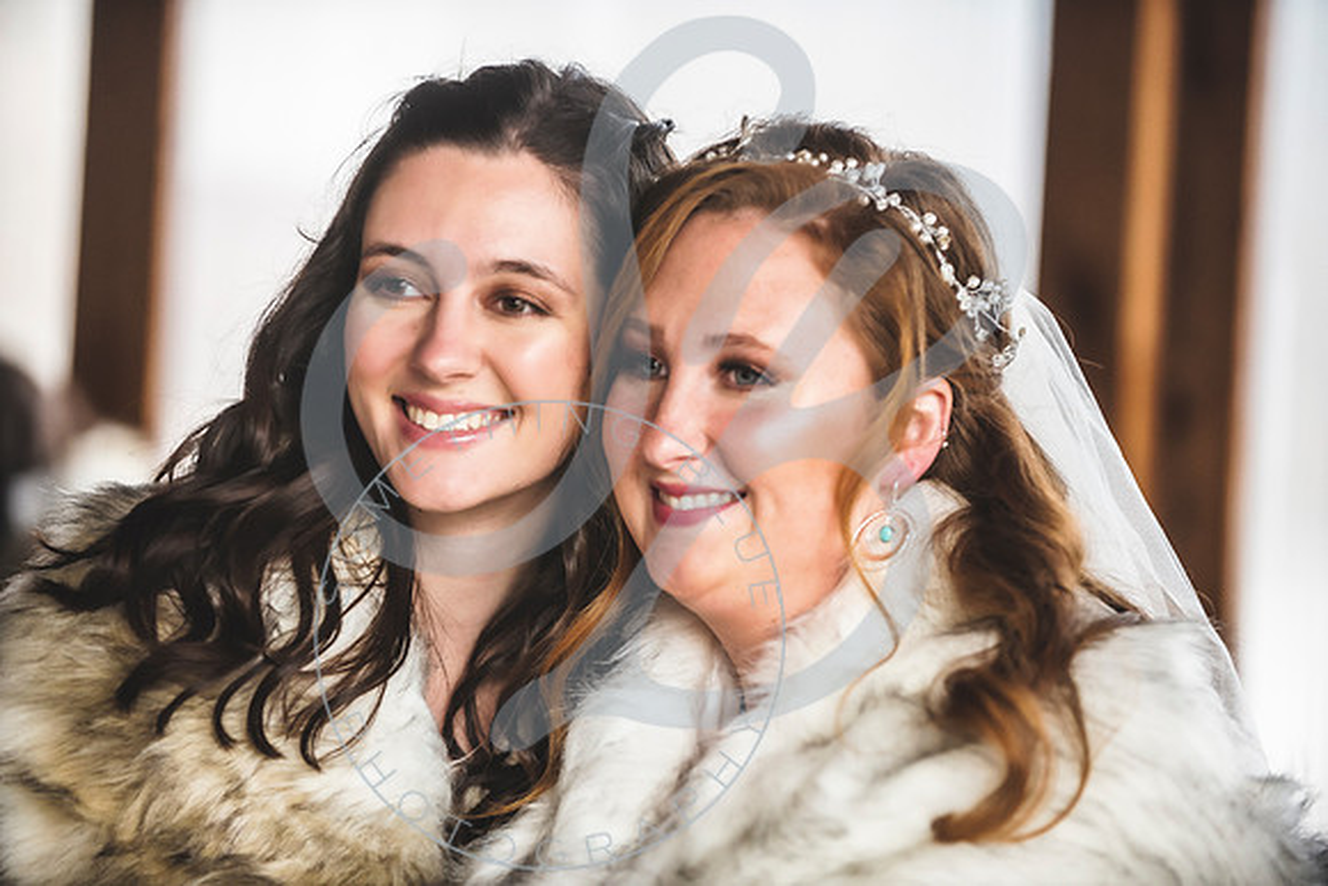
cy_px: 443
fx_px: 5534
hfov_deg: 13.7
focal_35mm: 150
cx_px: 664
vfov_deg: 9.2
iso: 1600
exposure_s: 1/500
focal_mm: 150
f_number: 2.8
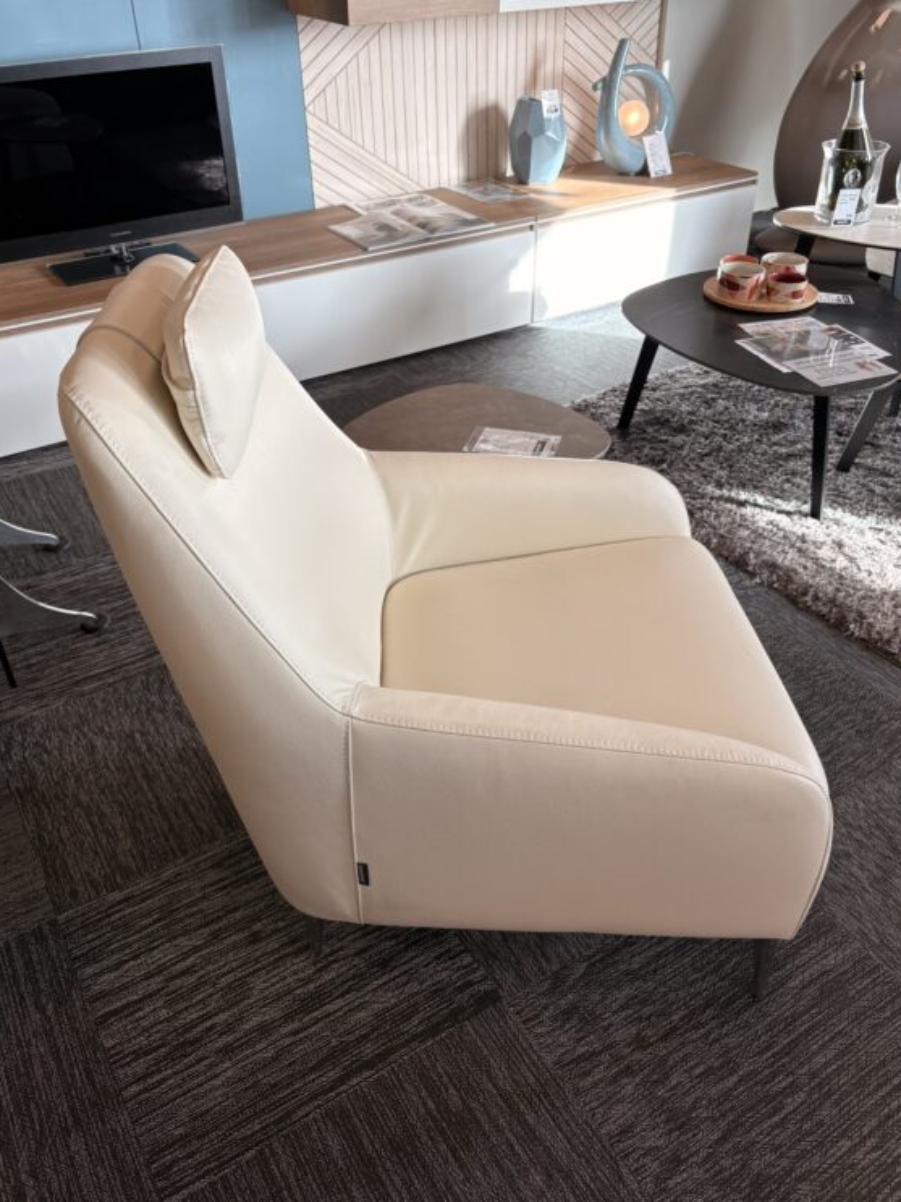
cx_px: 451
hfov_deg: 49.7
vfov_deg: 63.4
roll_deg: +0.9
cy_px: 568
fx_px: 972
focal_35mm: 28
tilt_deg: -34.2
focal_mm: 5.96
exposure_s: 1/100
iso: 40
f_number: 1.6
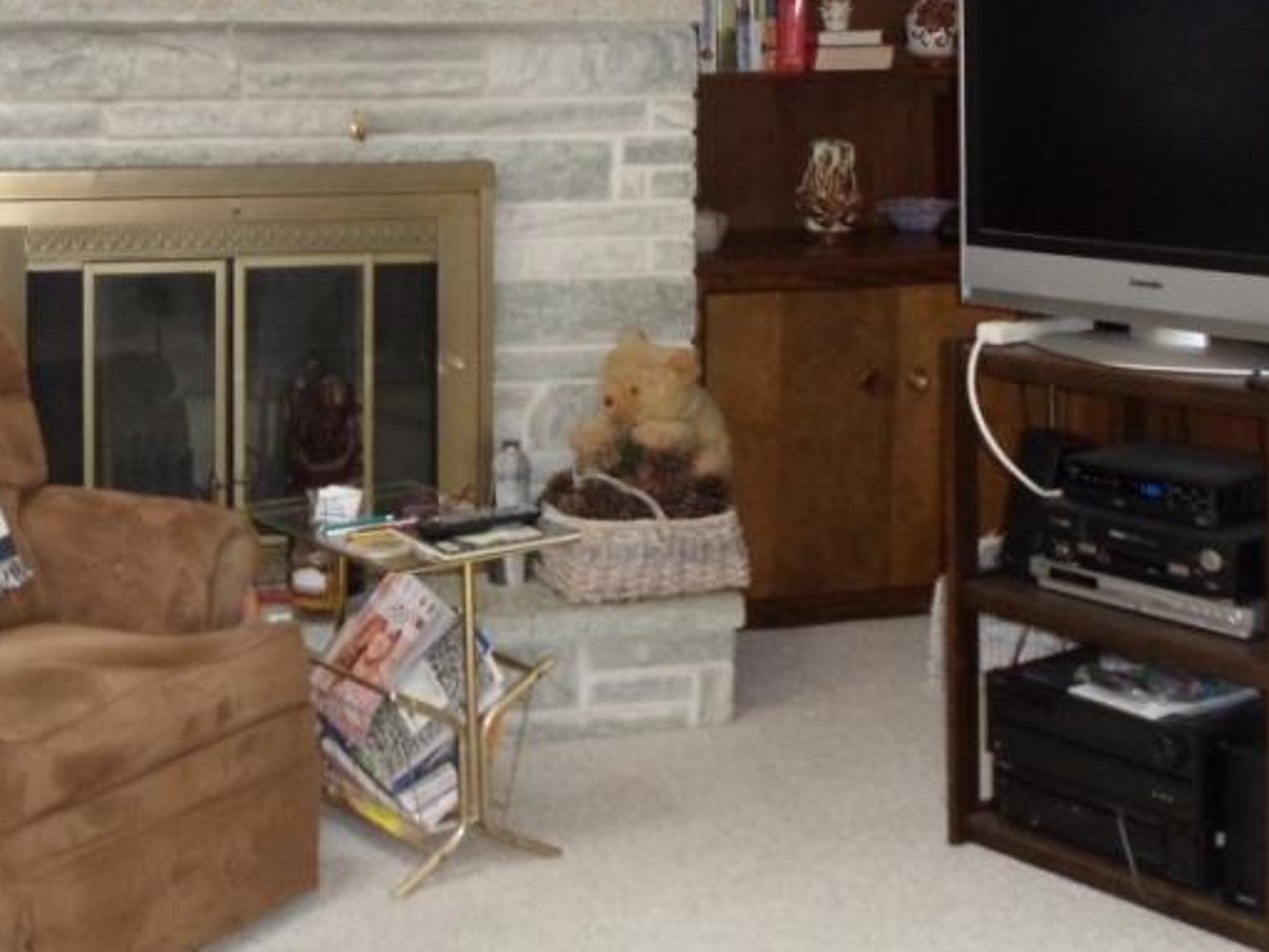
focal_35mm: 88
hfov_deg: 22.2
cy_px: 87
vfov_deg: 16.6
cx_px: 459
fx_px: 3226
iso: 400
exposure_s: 1/30
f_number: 3.5
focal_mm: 6
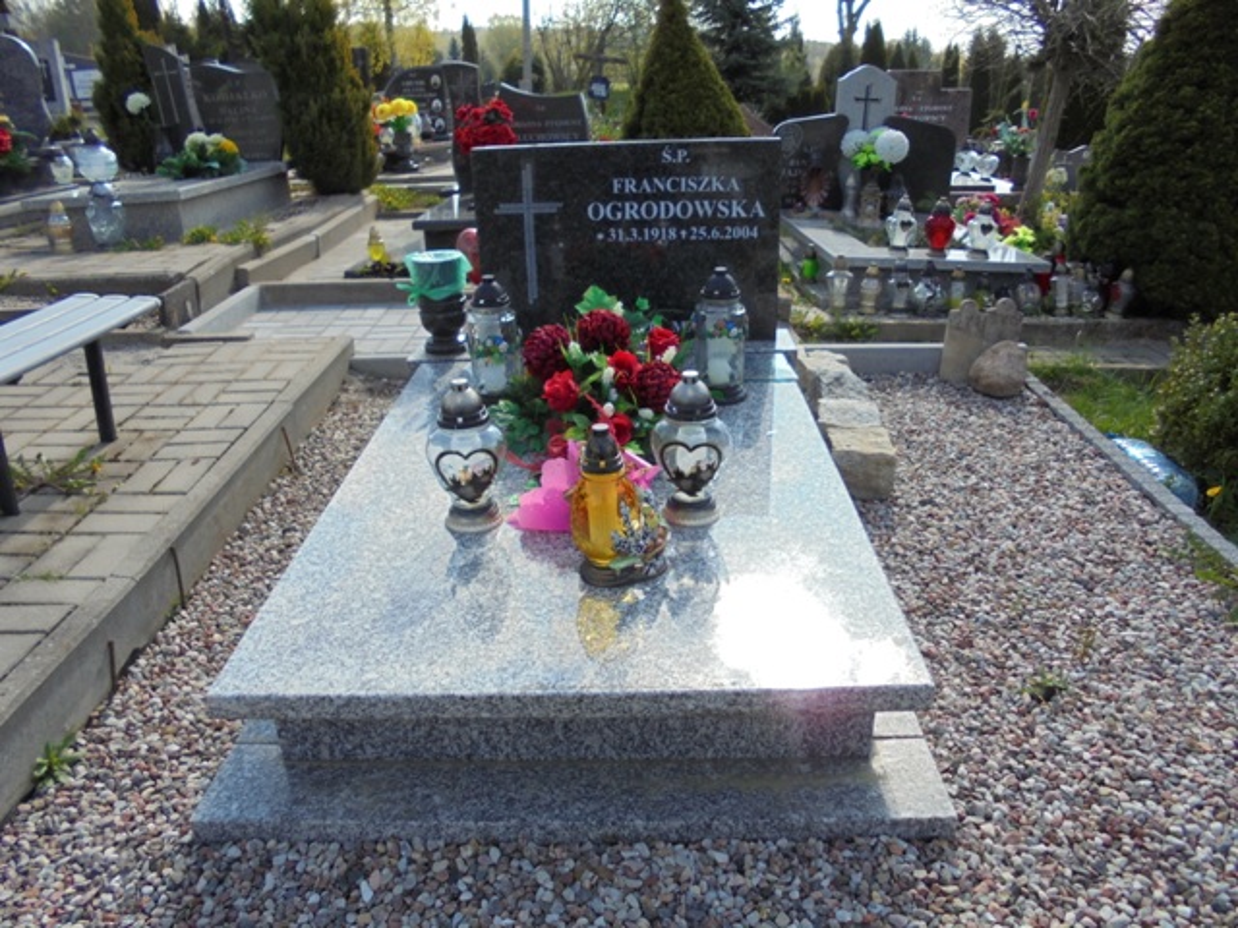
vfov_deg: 53.1
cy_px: 464
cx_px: 619
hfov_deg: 67.3
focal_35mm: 26
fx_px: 930
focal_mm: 4.6
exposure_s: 1/500
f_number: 3.5
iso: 100
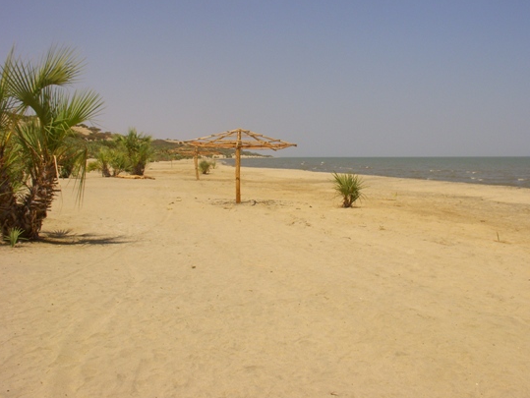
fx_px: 705
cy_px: 166
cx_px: 300
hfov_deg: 41.1
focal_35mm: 46
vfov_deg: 31.5
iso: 100
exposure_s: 1/640
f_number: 6.6
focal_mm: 6.3
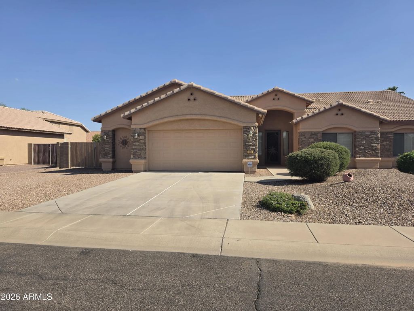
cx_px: 207
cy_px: 156
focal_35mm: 23
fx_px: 275
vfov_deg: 58.9
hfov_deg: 73.9
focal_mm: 6.5
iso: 64
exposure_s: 1/7058
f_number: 1.4
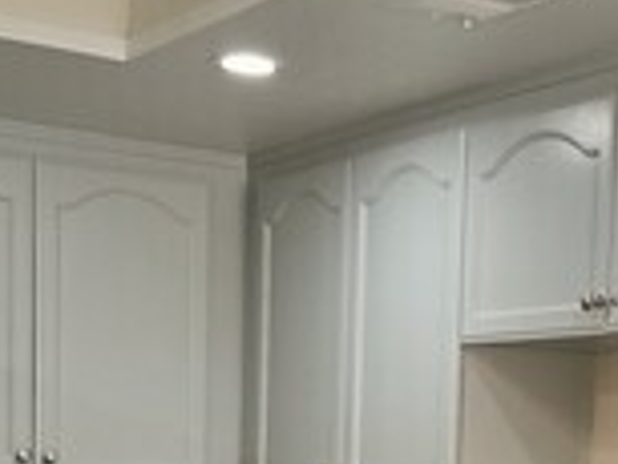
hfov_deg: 19.4
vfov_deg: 13.7
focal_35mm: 100
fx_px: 1787
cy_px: 759
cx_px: 487
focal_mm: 6.3
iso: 320
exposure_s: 1/120
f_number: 1.7
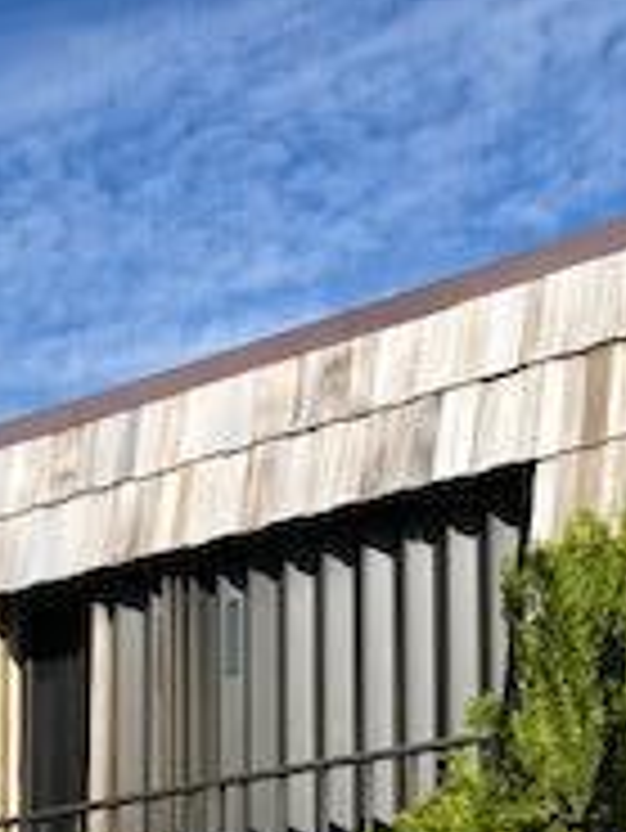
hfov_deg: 14.4
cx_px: -257
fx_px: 2336
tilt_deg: +2.7
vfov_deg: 18.0
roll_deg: -0.5
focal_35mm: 97
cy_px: 1259
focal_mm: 4
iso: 25
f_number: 1.8
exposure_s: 1/2825
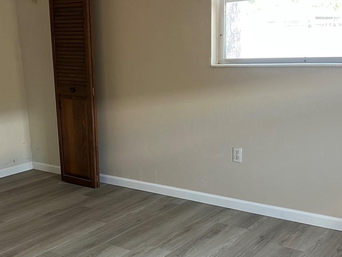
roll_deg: +1.5
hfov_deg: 40.4
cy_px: 178
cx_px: 157
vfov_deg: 30.6
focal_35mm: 47
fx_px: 464
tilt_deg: -16.2
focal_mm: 5.7
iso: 100
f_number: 1.5
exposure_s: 1/60
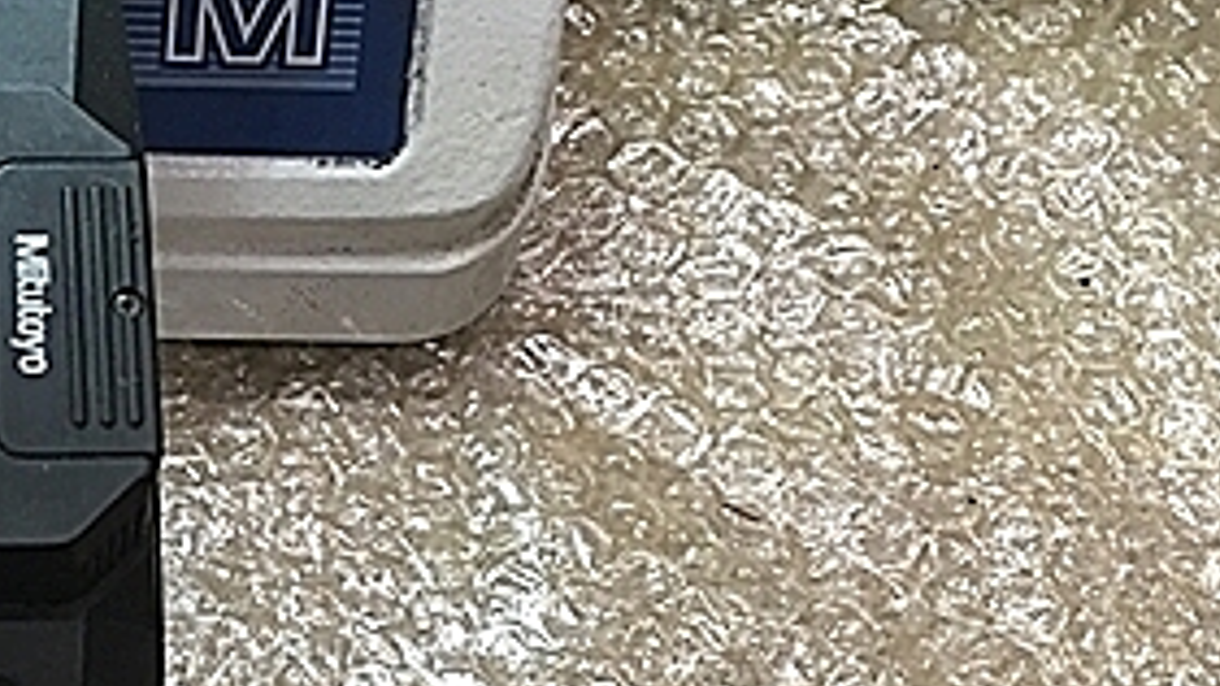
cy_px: 521
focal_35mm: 72
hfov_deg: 27.1
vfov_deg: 16.7
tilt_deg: -68.2
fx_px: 2329
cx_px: -104
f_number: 2.2
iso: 64
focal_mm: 4.15
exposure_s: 1/30
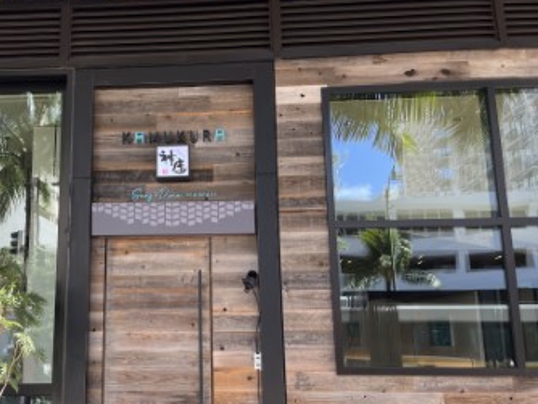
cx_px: 179
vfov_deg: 40.5
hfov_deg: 51.6
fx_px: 544
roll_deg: +0.4
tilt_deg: +9.3
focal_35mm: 35
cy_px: 249
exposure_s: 1/209
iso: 50
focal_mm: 5.1
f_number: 1.6
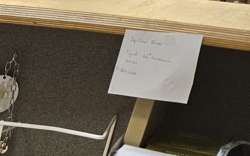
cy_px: 419
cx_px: -324
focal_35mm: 121
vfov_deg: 9.3
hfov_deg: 13.4
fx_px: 825
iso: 400
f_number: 1.8
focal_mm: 5.4
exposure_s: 1/100
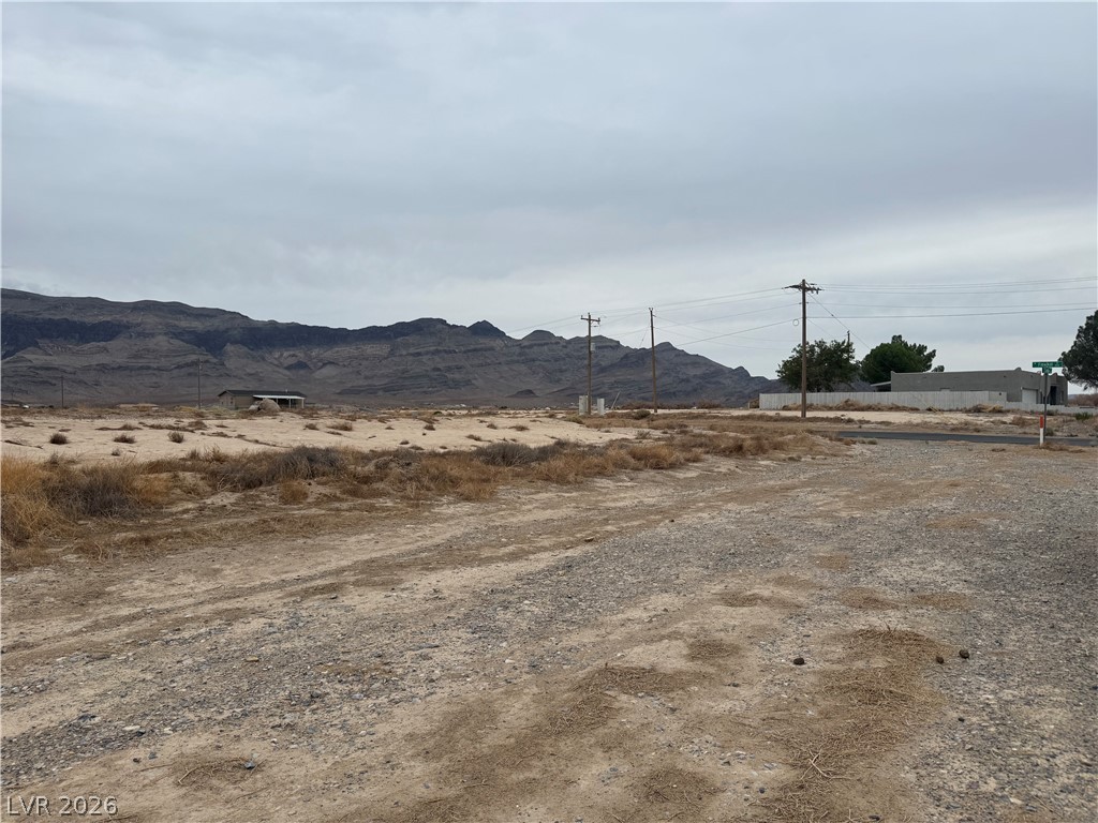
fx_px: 761
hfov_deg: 71.6
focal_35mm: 24
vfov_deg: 56.8
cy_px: 412
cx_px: 549
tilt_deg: -0.9
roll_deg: -0.1
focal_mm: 6.76
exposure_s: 1/2041
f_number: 1.78
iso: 80
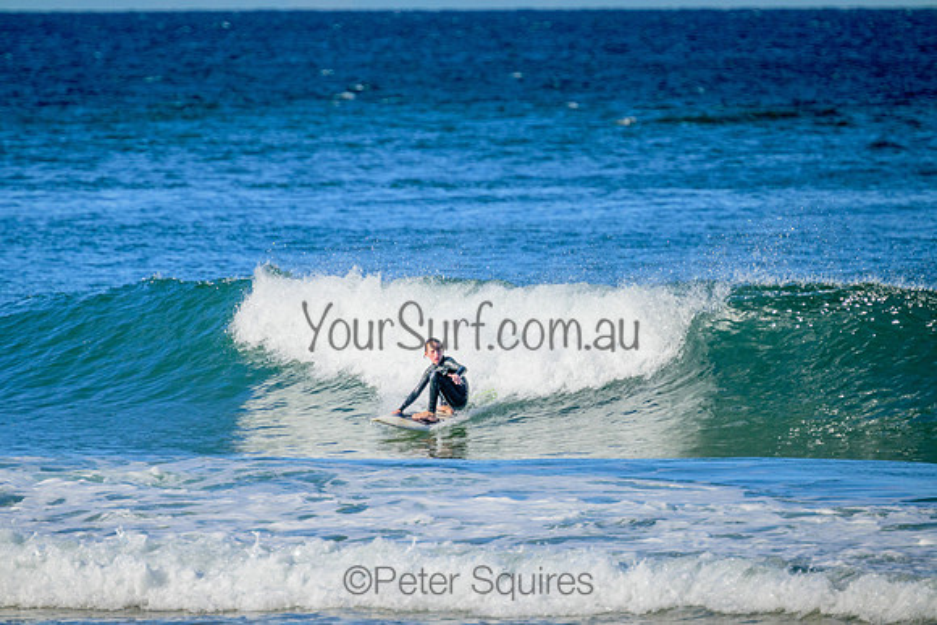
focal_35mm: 800
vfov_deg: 1.7
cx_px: 468
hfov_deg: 2.6
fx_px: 20826
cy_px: 312
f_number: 11
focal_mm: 800
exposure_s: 1/1250
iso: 1400
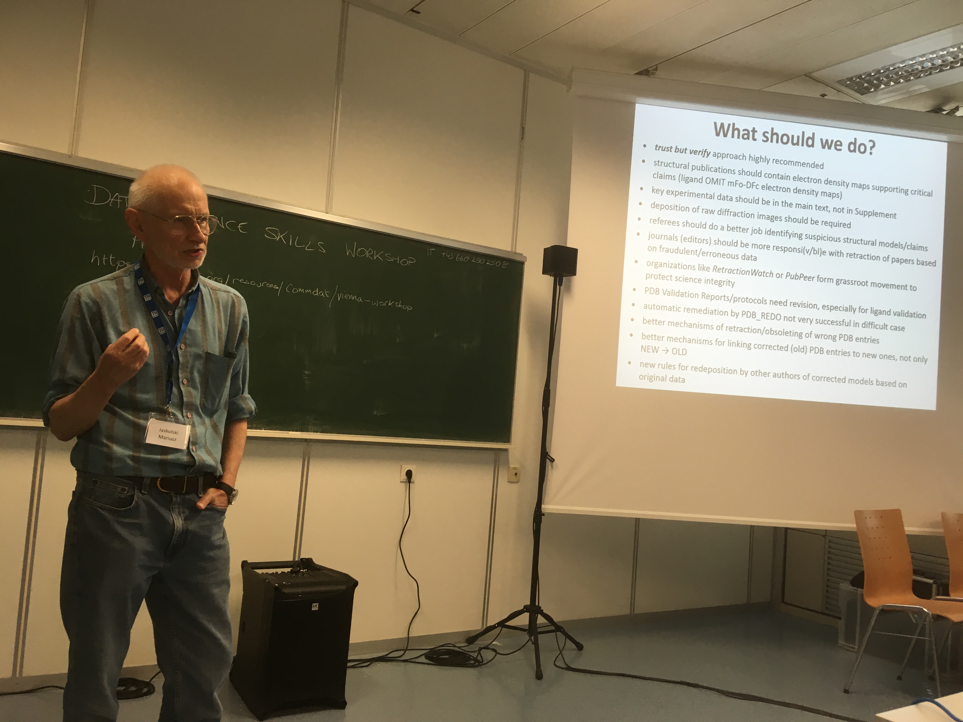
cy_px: 361
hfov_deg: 61.7
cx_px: 482
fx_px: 807
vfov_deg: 48.2
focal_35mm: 29
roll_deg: -2.9
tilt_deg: +1.5
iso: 32
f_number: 2.2
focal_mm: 4.15
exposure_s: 1/33
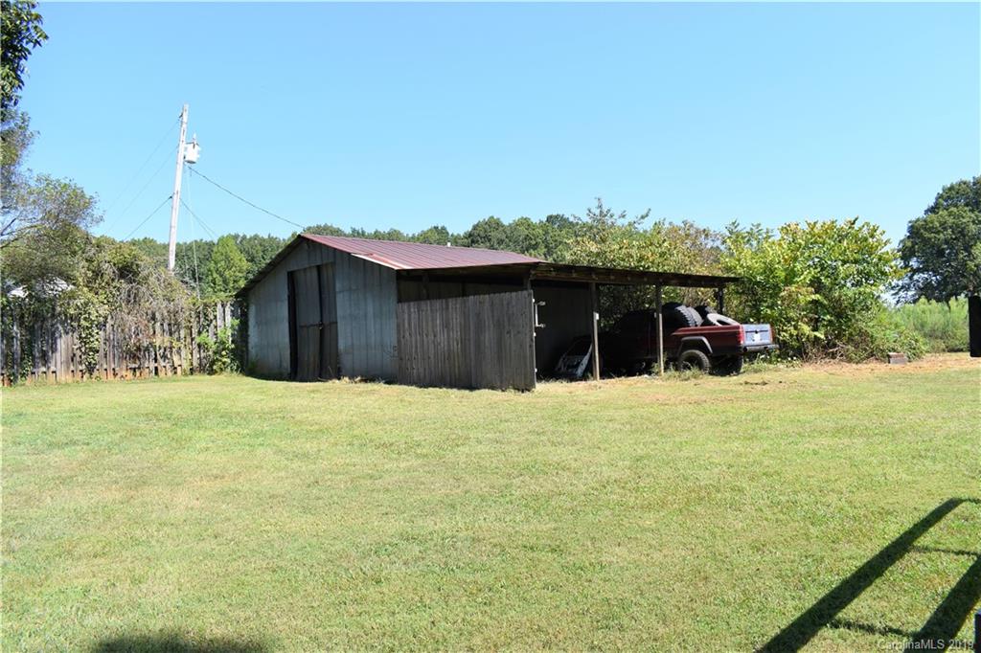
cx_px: 490
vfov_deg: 47.9
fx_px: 735
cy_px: 326
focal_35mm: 27
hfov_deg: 67.4
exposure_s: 1/320
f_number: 9
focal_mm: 18
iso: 200
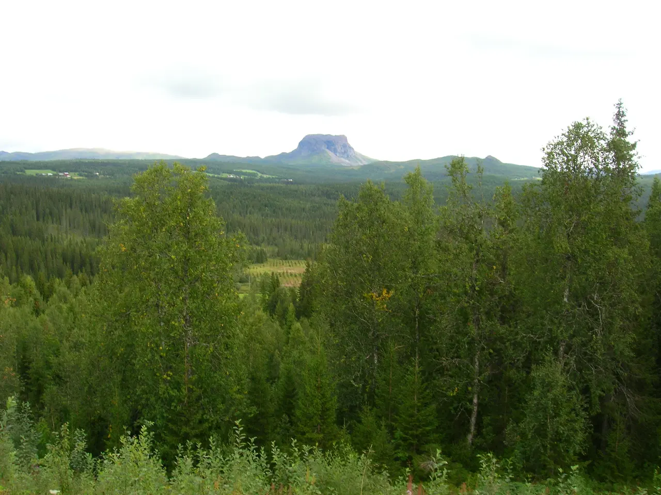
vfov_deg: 41.8
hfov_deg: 54.0
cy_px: 248
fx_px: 649
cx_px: 330
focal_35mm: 34
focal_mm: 5.7
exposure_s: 1/79.1
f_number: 4.9
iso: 50
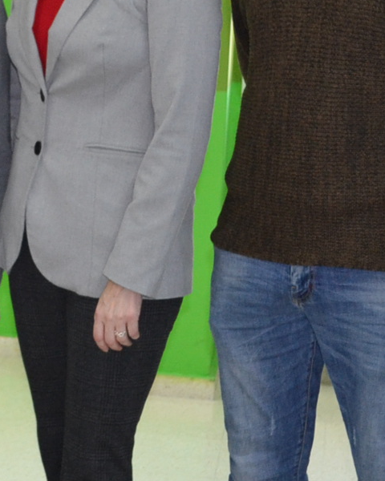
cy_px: 174
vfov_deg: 16.1
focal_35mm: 119
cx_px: -93
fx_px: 1695
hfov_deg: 12.6
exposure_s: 1/60
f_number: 3.8
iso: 1000
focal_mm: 22
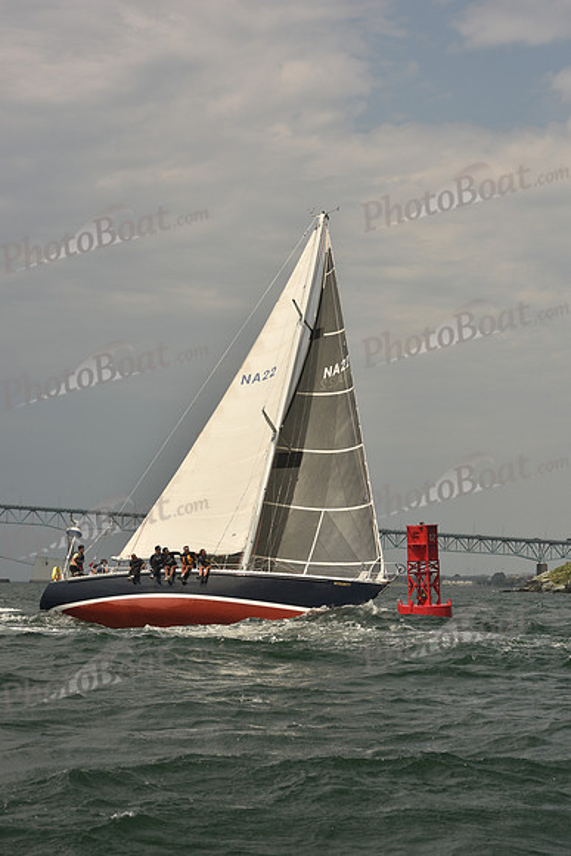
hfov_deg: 19.5
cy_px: 428
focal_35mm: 70
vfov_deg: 28.8
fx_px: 1664
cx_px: 286
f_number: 9
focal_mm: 70
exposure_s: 1/640
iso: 250
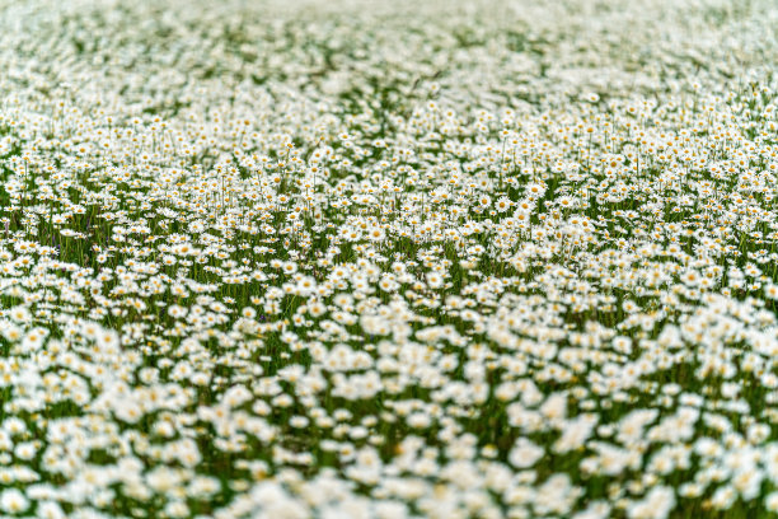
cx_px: 389
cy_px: 260
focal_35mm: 135
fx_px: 2917
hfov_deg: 15.2
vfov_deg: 10.2
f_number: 1.8
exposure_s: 1/8000
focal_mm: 135
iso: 100
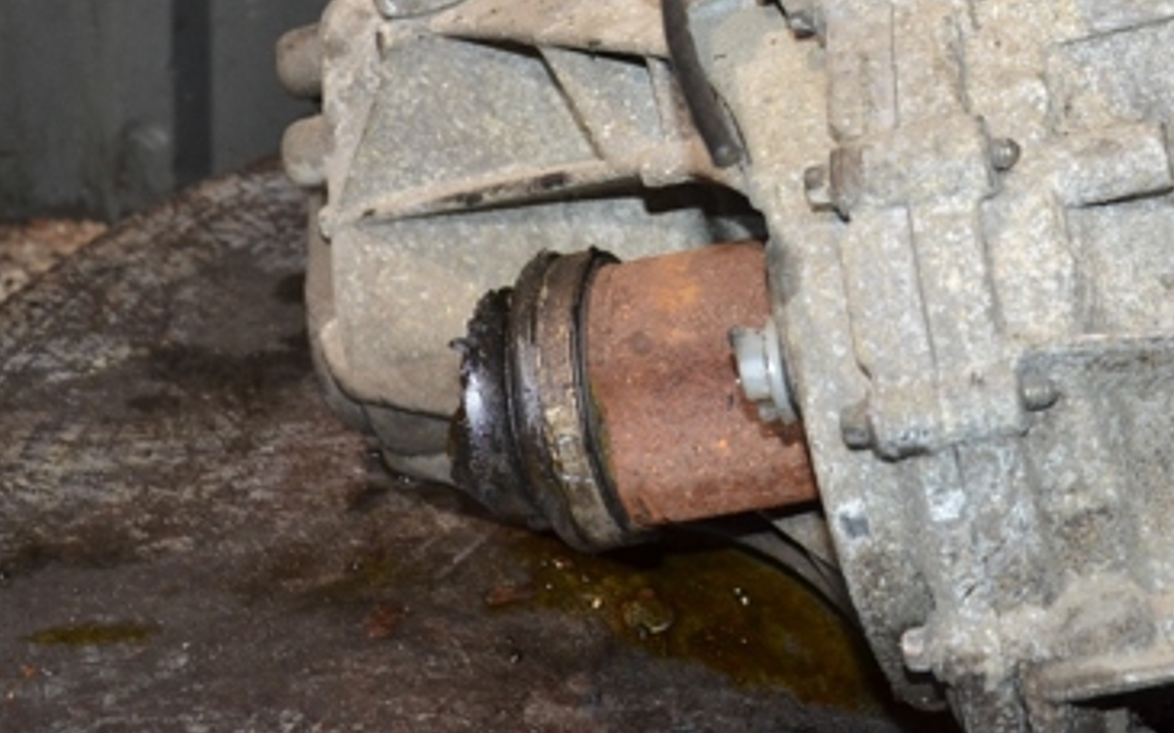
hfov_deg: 27.2
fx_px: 2399
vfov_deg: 17.1
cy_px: 80
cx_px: 856
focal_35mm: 75
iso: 800
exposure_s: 1/80
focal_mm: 28
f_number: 5
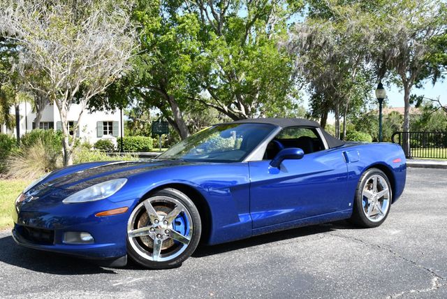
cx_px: 224
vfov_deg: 33.5
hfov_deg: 48.4
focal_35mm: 40
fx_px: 497
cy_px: 150
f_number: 8
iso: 180
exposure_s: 1/250
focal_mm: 20
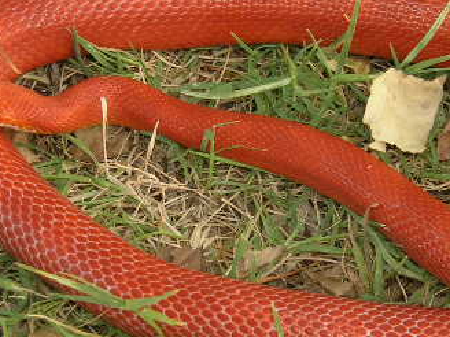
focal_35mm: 82
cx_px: 254
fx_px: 1066
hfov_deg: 23.8
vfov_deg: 18.0
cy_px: 195
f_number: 3.1
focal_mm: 7
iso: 50
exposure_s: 1/30
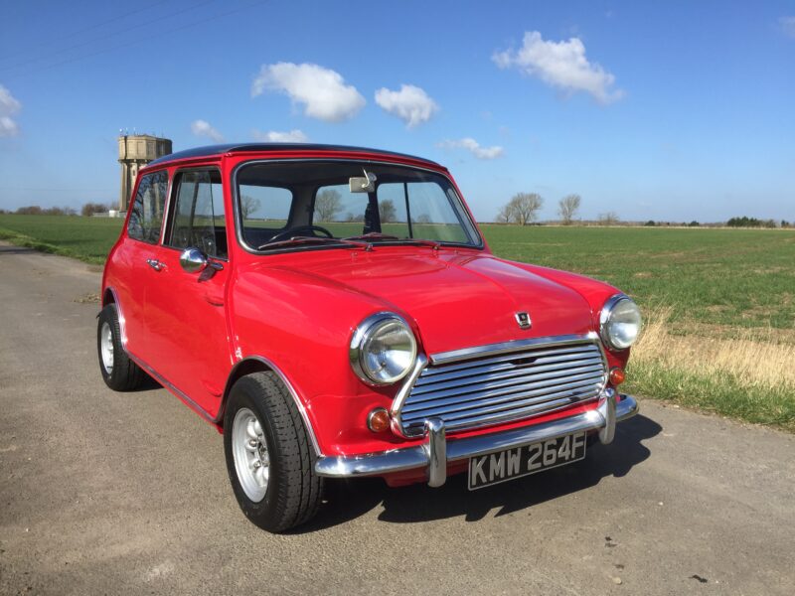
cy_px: 298
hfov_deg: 61.7
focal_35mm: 29
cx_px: 398
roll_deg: +0.1
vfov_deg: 48.2
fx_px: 666
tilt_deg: -6.0
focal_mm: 4.15
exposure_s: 1/1799
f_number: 2.2
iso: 32
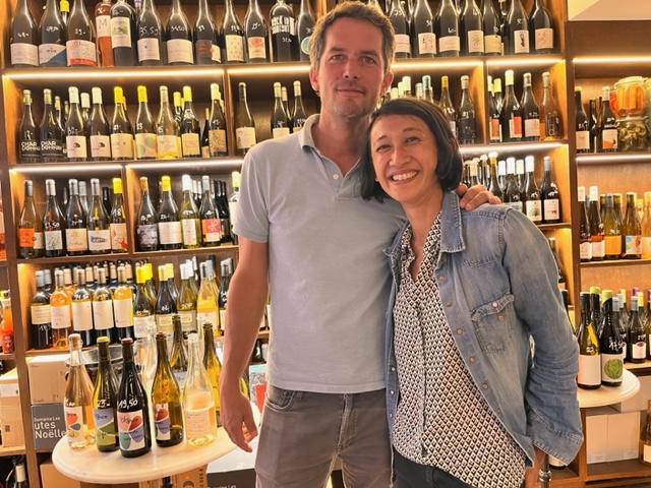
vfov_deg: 53.1
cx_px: 326
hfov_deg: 67.3
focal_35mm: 26
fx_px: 489
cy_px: 244
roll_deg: +3.6
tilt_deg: -2.5
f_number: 1.6
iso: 200
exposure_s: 1/50
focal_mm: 5.1
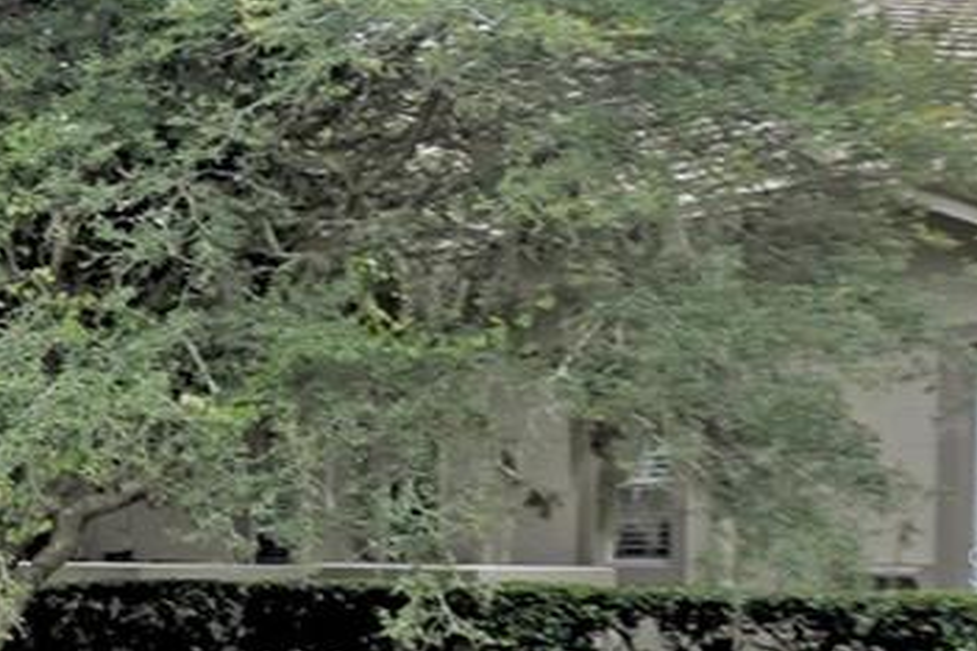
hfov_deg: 18.0
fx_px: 1981
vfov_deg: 18.4
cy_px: 565
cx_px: -1013
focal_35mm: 73
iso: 250
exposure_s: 1/160
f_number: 4
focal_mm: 16
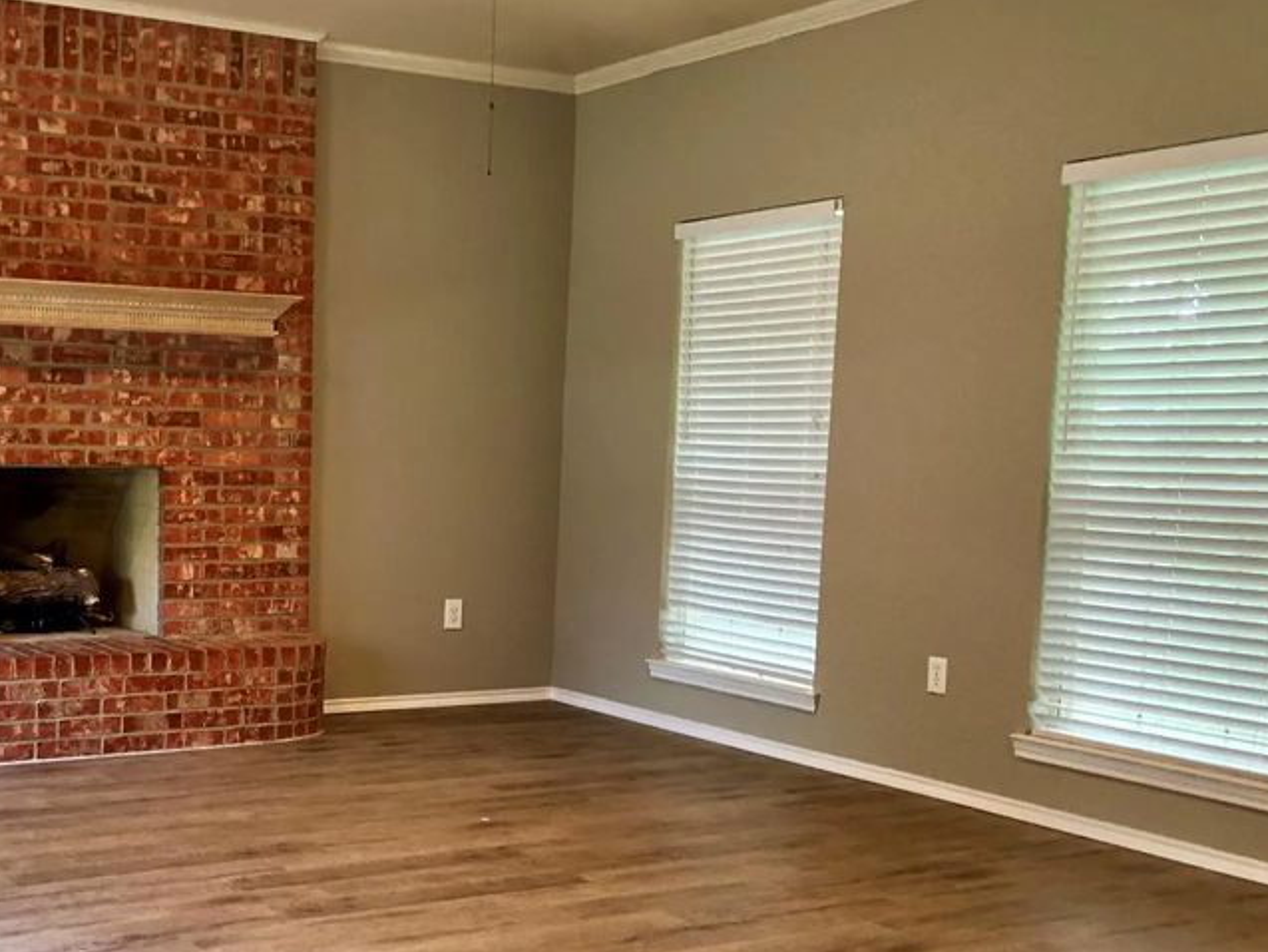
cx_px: 303
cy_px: 653
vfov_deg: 31.9
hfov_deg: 40.8
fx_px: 1649
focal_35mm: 45
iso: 320
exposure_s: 1/60
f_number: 1.8
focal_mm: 4
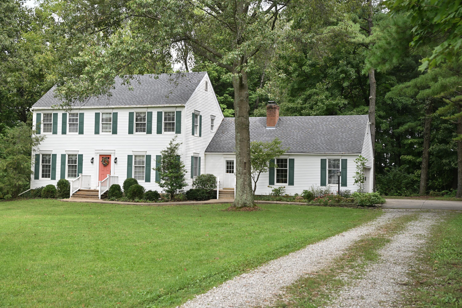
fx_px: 616
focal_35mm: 48
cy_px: 154
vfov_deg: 28.1
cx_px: 231
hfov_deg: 41.1
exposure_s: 1/500
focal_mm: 48
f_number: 4.5
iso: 400
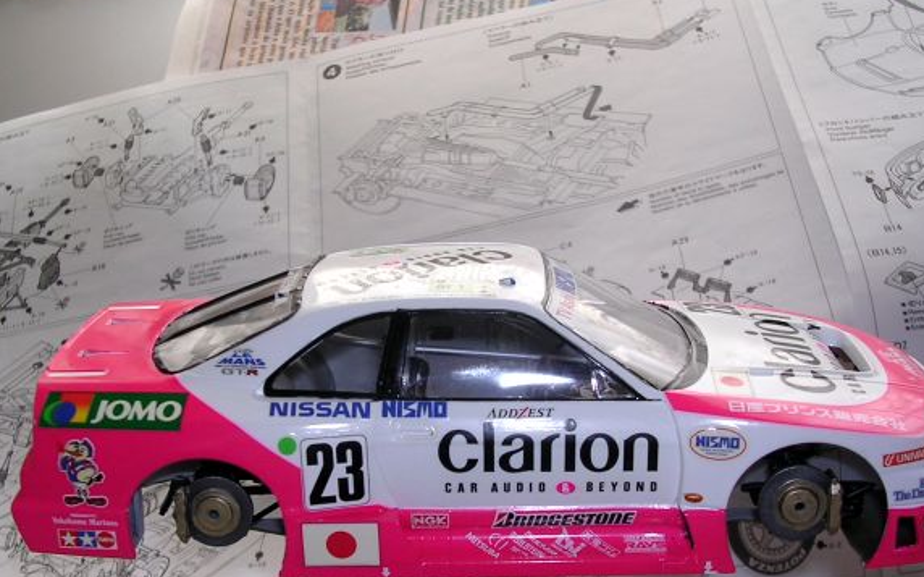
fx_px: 1284
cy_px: 351
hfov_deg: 39.6
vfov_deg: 25.3
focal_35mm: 51
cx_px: 452
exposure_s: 1/30
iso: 100
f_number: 3
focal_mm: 6.6
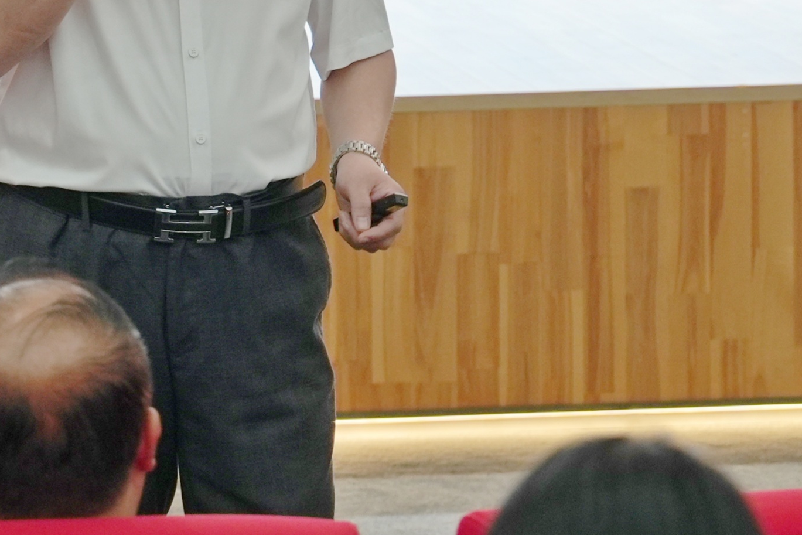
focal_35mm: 173
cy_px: -83
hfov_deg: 11.8
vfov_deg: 7.9
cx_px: 179
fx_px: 3854
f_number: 4
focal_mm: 70
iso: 500
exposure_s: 1/80
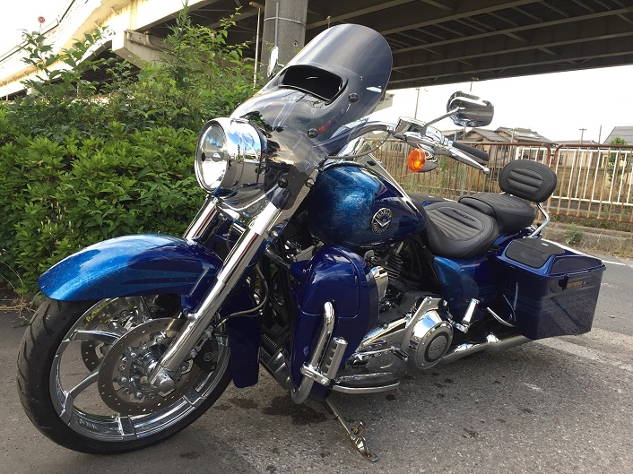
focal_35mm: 29
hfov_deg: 61.7
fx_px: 530
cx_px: 316
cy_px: 237
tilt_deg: -7.3
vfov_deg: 48.2
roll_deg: -6.3
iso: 50
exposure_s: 1/120
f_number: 2.2
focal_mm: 4.15
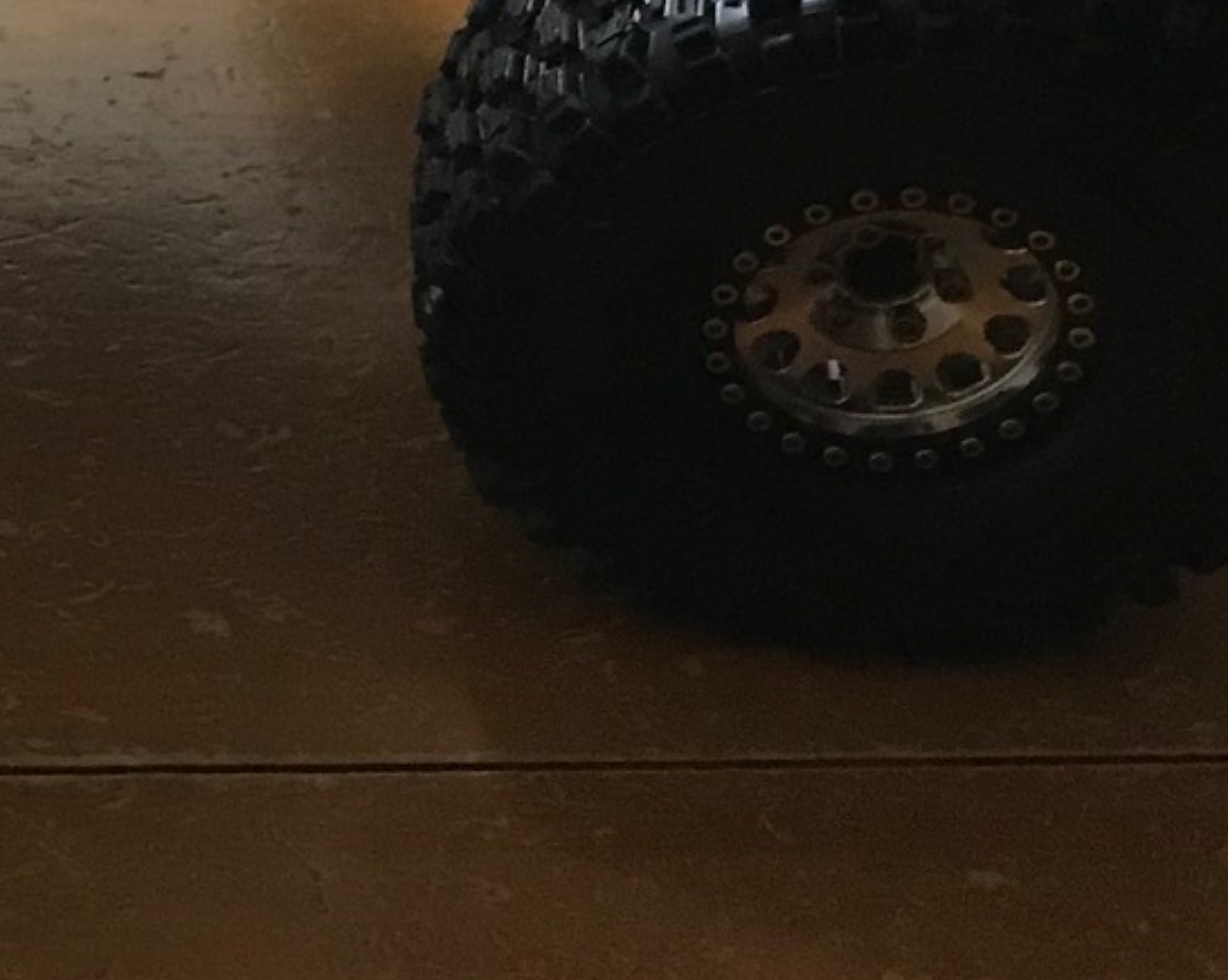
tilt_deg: -33.7
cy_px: -115
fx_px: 3668
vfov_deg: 14.8
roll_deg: +3.3
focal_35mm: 101
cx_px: -353
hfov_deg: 17.8
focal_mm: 3.99
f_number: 1.8
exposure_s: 1/15
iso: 80
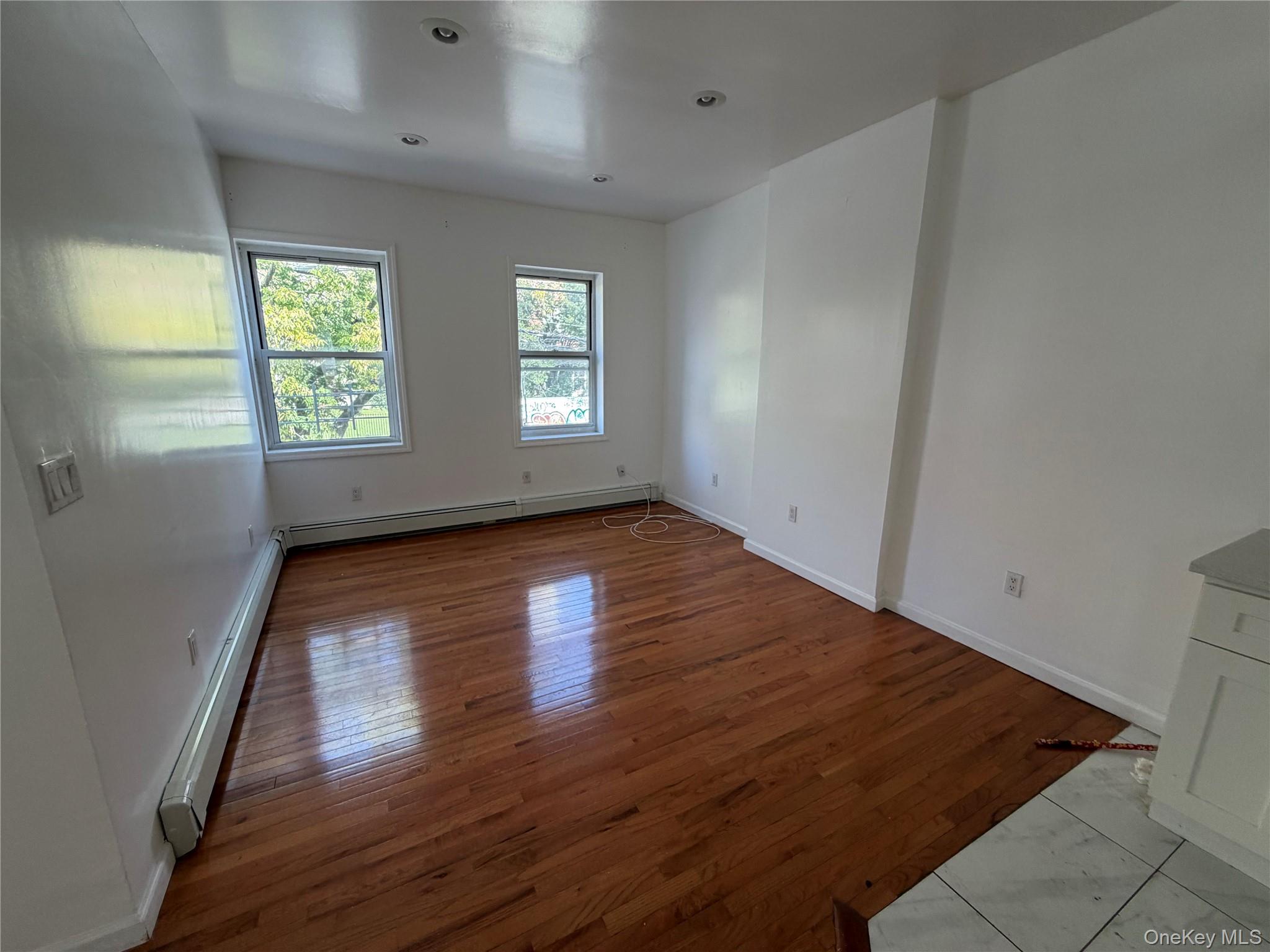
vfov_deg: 85.7
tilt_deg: -13.0
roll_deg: +0.2
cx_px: 635
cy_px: 476
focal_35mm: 14
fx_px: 514
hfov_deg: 102.1
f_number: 2.2
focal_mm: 2.22
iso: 125
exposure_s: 1/121
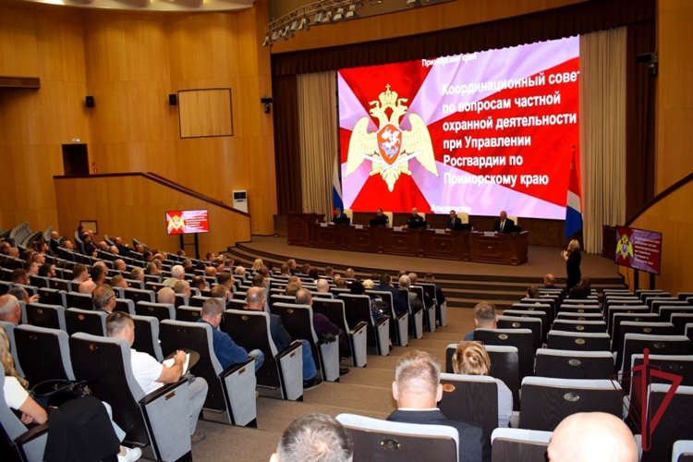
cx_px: 346
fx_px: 577
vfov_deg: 43.6
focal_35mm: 30
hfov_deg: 61.9
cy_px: 231
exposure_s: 1/100
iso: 800
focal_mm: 20
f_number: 5
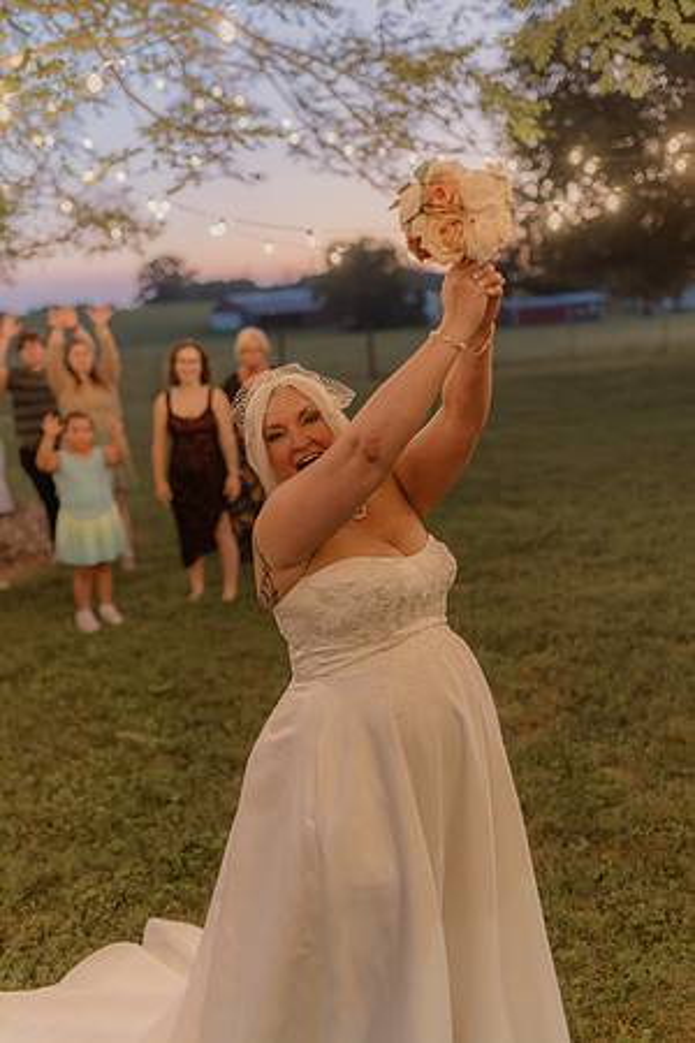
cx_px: 348
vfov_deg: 54.4
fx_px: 1013
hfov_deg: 37.9
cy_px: 522
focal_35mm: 35
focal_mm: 35
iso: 1000
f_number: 1.4
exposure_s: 1/125
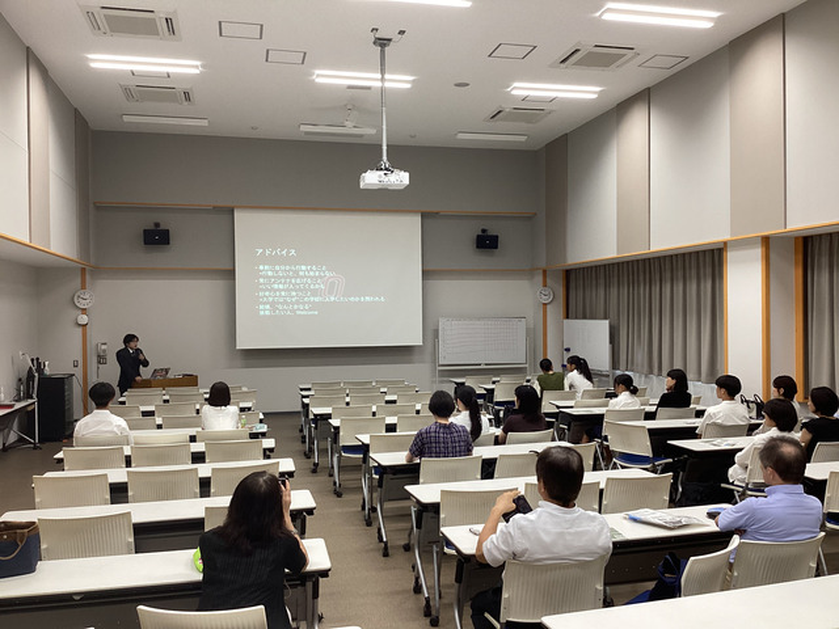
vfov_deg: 45.4
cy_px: 314
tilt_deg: -0.9
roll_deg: +0.3
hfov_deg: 58.4
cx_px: 420
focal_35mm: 31
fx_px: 751
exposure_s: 1/60
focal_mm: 3.3
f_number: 2.4
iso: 100
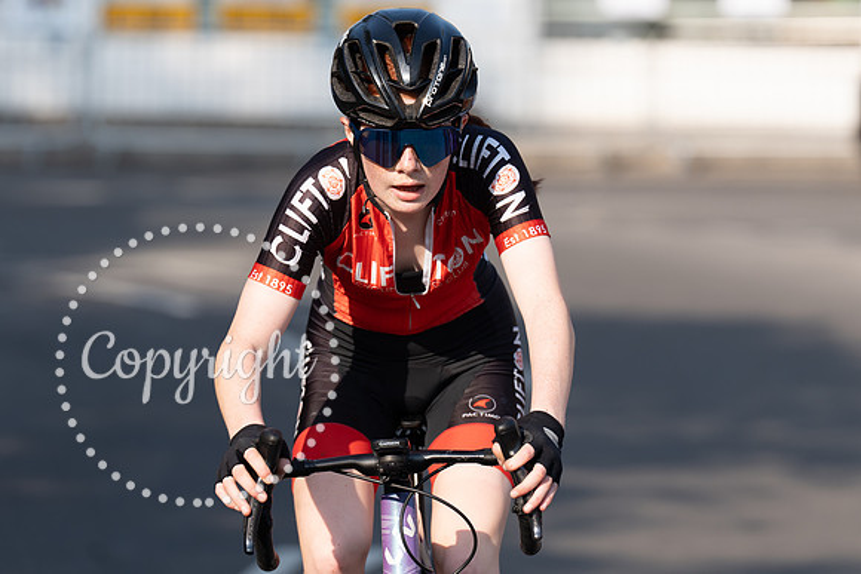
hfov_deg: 7.7
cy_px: 186
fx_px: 6410
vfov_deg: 5.1
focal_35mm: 268
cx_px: 493
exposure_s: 1/1000
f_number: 4
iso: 160
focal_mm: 191
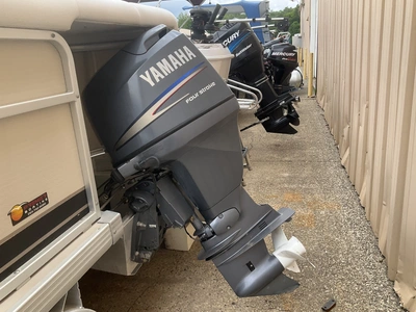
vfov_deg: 48.2
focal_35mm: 29
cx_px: 208
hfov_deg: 61.7
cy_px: 156
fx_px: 349
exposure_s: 1/425
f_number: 1.8
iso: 25
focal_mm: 3
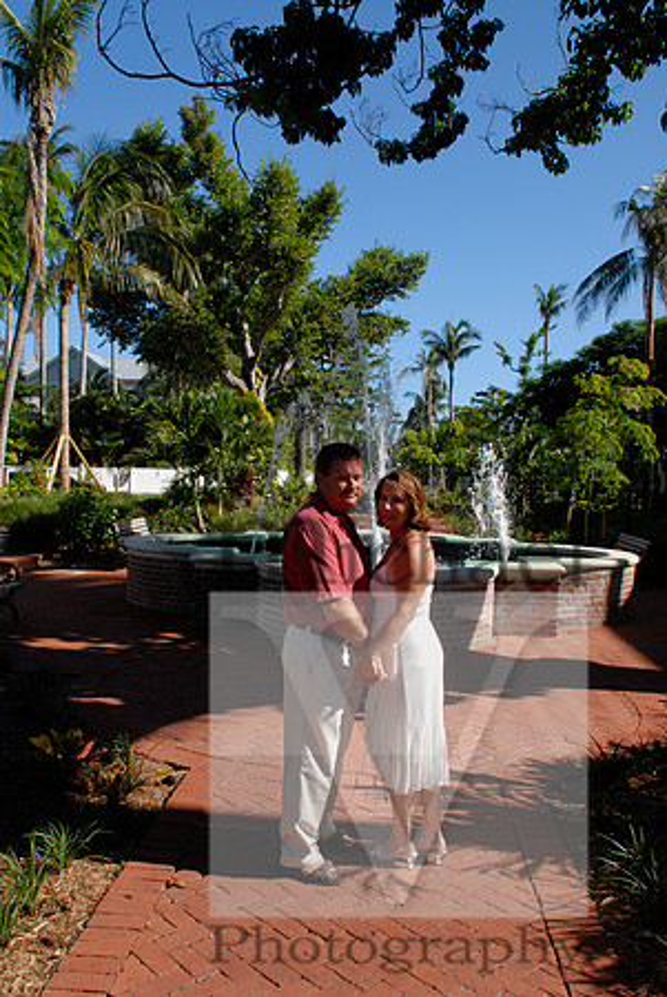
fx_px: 915
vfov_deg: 57.2
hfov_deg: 40.1
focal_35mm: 33
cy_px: 498
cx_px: 334
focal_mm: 22
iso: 320
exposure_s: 1/400
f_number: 10
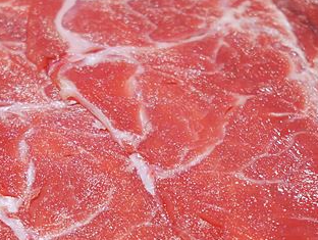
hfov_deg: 12.3
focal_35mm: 160
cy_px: 202
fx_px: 1472
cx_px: 129
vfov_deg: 9.3
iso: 320
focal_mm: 25
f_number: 1.8
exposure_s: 1/60
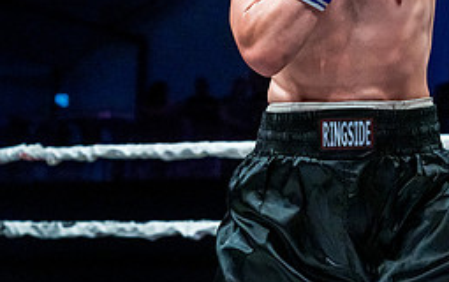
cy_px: -47
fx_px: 1985
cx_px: 478
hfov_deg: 12.7
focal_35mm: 162
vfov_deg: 8.0
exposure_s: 1/1000
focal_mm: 66
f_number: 4
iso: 4000
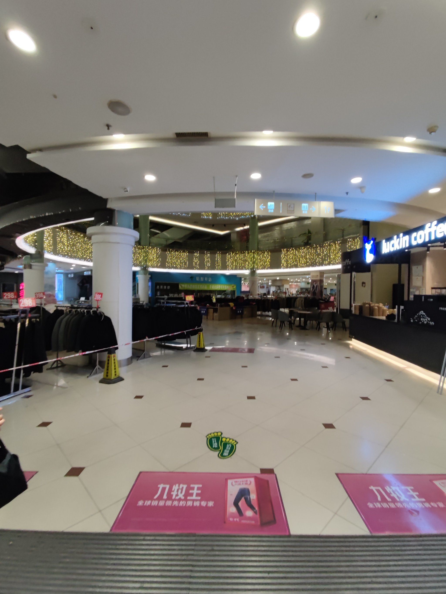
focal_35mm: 15
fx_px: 257
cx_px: 223
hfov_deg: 81.8
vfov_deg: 98.1
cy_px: 297
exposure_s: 1/100
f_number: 2.2
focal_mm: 1.65
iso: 98
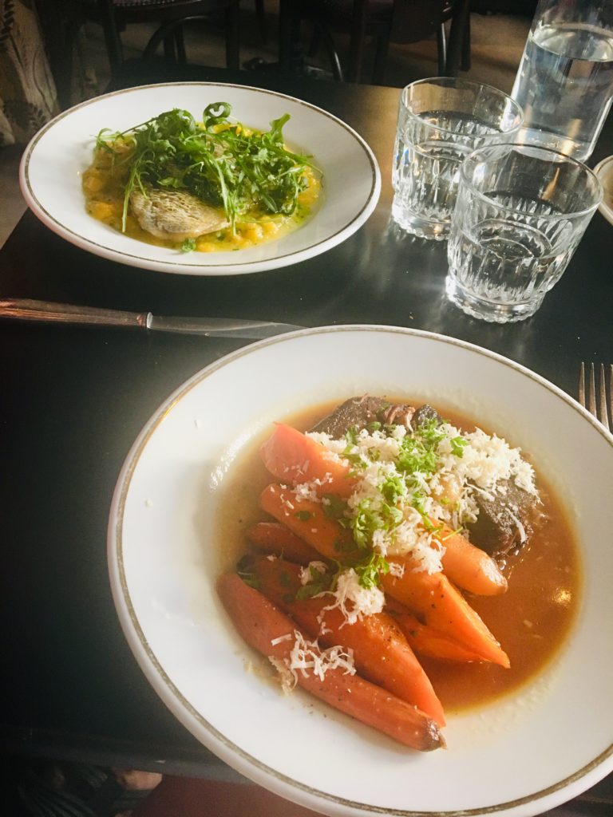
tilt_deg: -48.1
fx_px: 685
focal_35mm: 29
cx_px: 306
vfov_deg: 61.7
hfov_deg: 48.2
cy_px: 408
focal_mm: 4.15
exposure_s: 1/33
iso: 160
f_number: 2.2
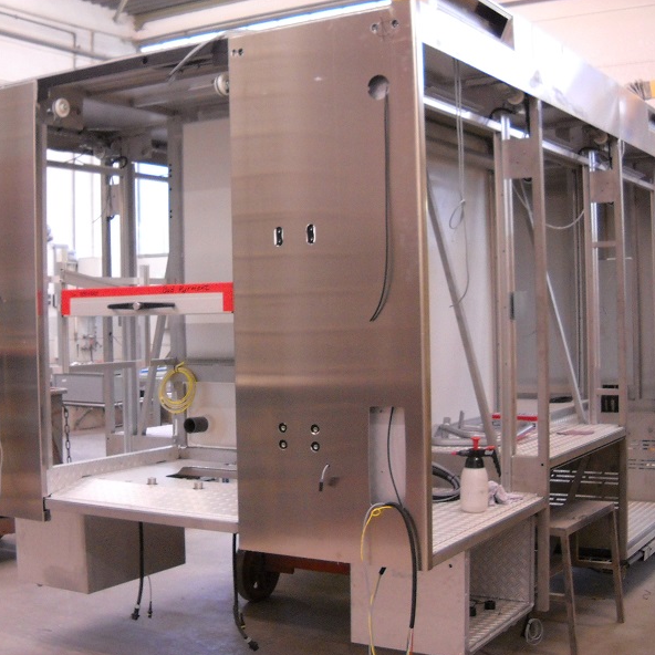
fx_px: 1049
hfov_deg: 34.6
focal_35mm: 49
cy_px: 329
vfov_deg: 34.7
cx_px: 272
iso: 400
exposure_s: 1/15
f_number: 3.1
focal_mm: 6.72
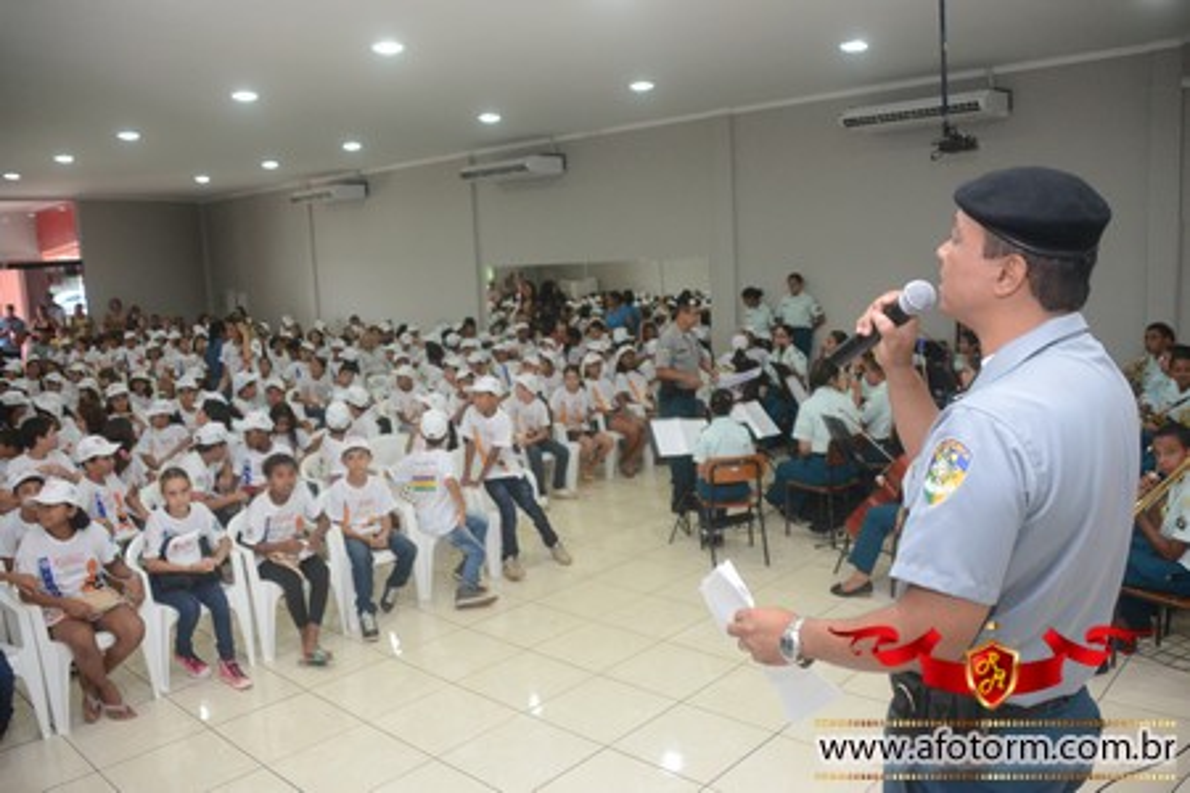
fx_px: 992
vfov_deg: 43.6
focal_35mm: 30
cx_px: 595
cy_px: 396
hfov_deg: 61.9
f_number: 3.5
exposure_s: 1/100
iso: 1600
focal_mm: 20
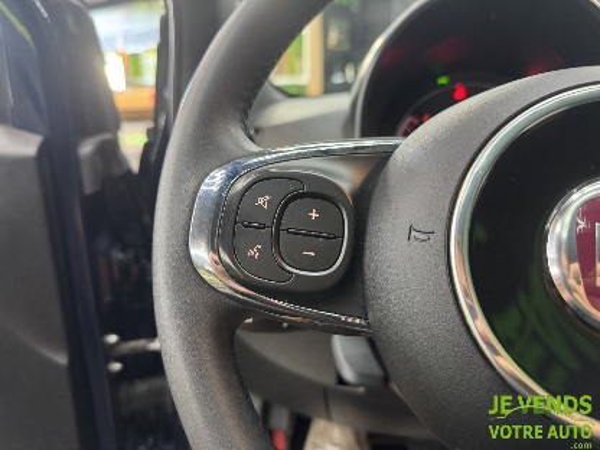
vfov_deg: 56.8
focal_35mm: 24
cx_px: 300
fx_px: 416
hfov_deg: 71.6
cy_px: 225
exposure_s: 1/50
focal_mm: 6.76
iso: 500
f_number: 1.78
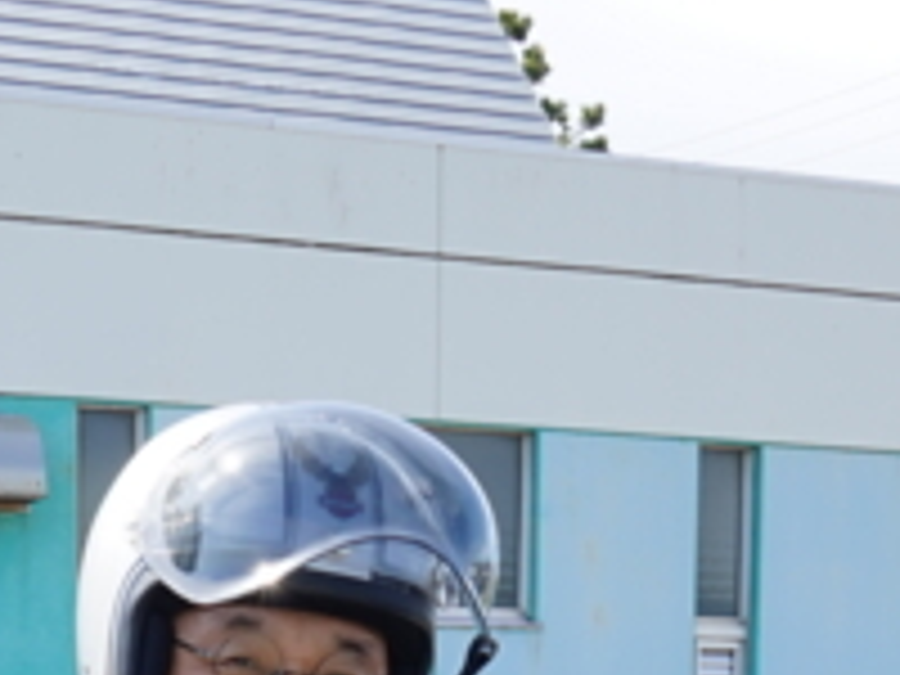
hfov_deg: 18.9
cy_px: 1163
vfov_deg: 13.0
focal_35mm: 104
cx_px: 418
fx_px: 2704
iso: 100
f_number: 10
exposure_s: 1/80
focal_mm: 18
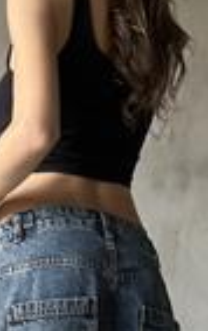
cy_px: 448
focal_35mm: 153
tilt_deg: +3.8
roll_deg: -1.7
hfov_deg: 8.6
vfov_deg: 13.1
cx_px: 100
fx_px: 1385
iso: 320
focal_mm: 6.86
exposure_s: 1/60
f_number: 1.78
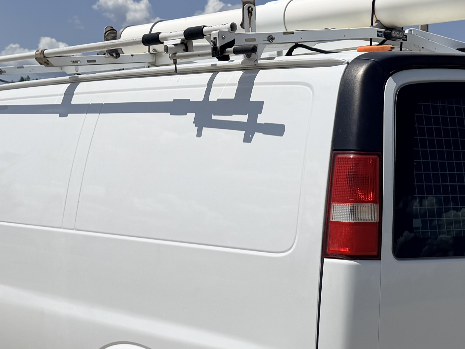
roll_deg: -2.0
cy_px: 300
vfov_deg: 19.9
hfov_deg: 26.7
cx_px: 249
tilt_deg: -7.2
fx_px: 980
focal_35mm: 73
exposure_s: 1/14286
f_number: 1.78
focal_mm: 6.76
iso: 80
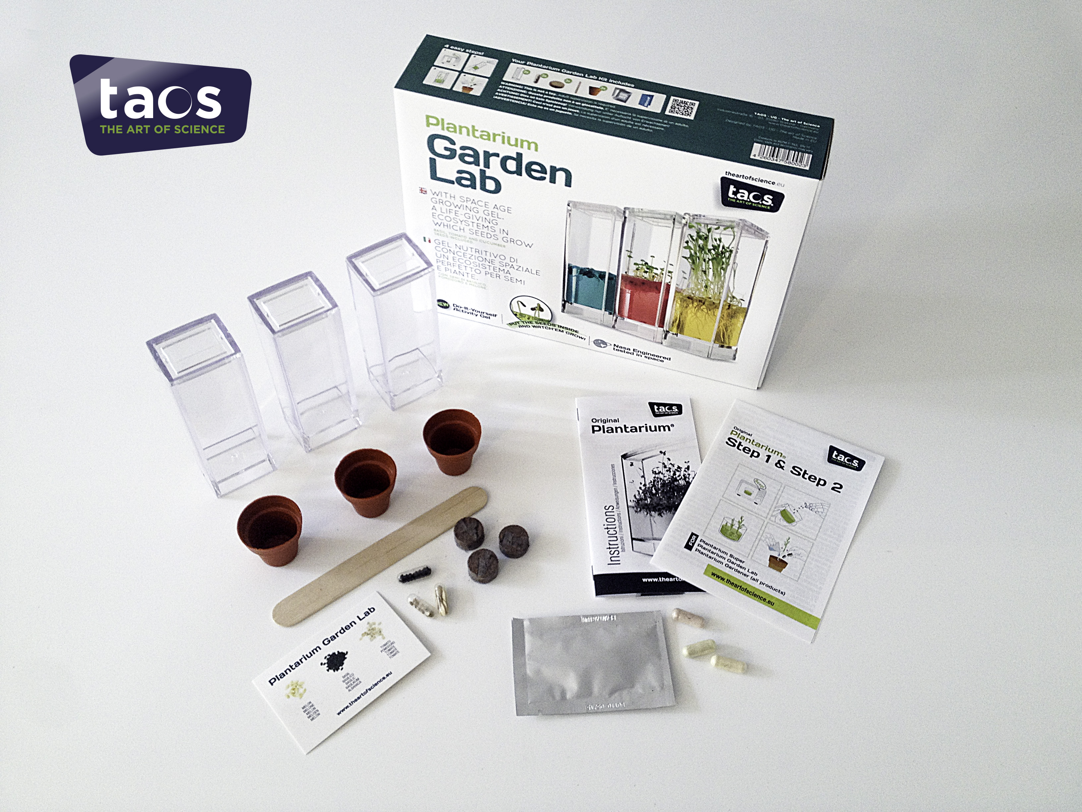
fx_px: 1094
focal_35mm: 35
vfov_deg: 40.7
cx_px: 541
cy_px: 406
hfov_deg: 52.6
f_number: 2.4
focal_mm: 4.28
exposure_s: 1/40
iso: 50
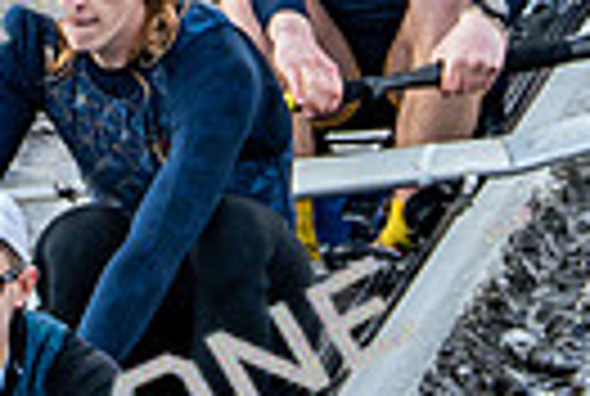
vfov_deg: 0.9
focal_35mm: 1613
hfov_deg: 1.3
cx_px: 243
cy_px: -227
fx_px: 26495
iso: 1000
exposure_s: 1/1250
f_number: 6.3
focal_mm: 365
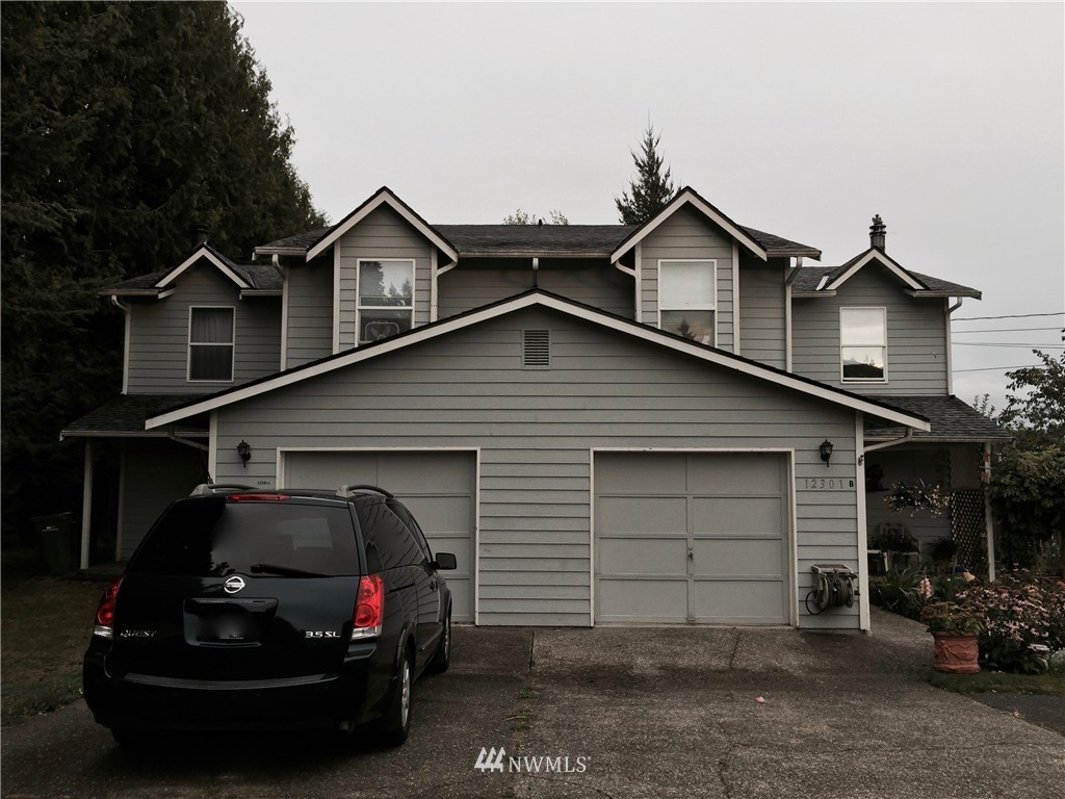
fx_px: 892
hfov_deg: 61.7
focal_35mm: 29
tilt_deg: +4.4
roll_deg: -0.8
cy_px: 400
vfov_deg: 48.2
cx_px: 532
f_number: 2.2
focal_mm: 4.15
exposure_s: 1/120
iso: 32
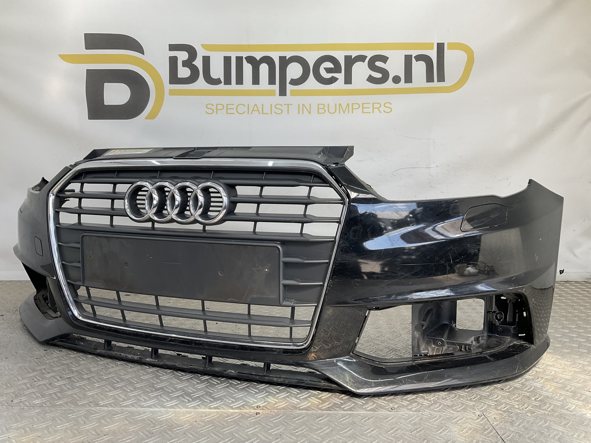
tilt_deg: -4.0
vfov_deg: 48.2
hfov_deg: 61.7
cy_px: 222
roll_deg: -0.5
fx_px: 495
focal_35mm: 29
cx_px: 296
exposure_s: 1/163
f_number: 1.8
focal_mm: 3
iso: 16
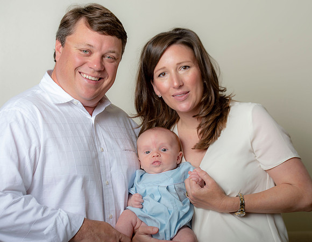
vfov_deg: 15.7
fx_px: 879
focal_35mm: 96
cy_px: 120
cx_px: 169
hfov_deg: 20.1
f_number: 5.6
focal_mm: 86
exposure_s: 1/200
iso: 250
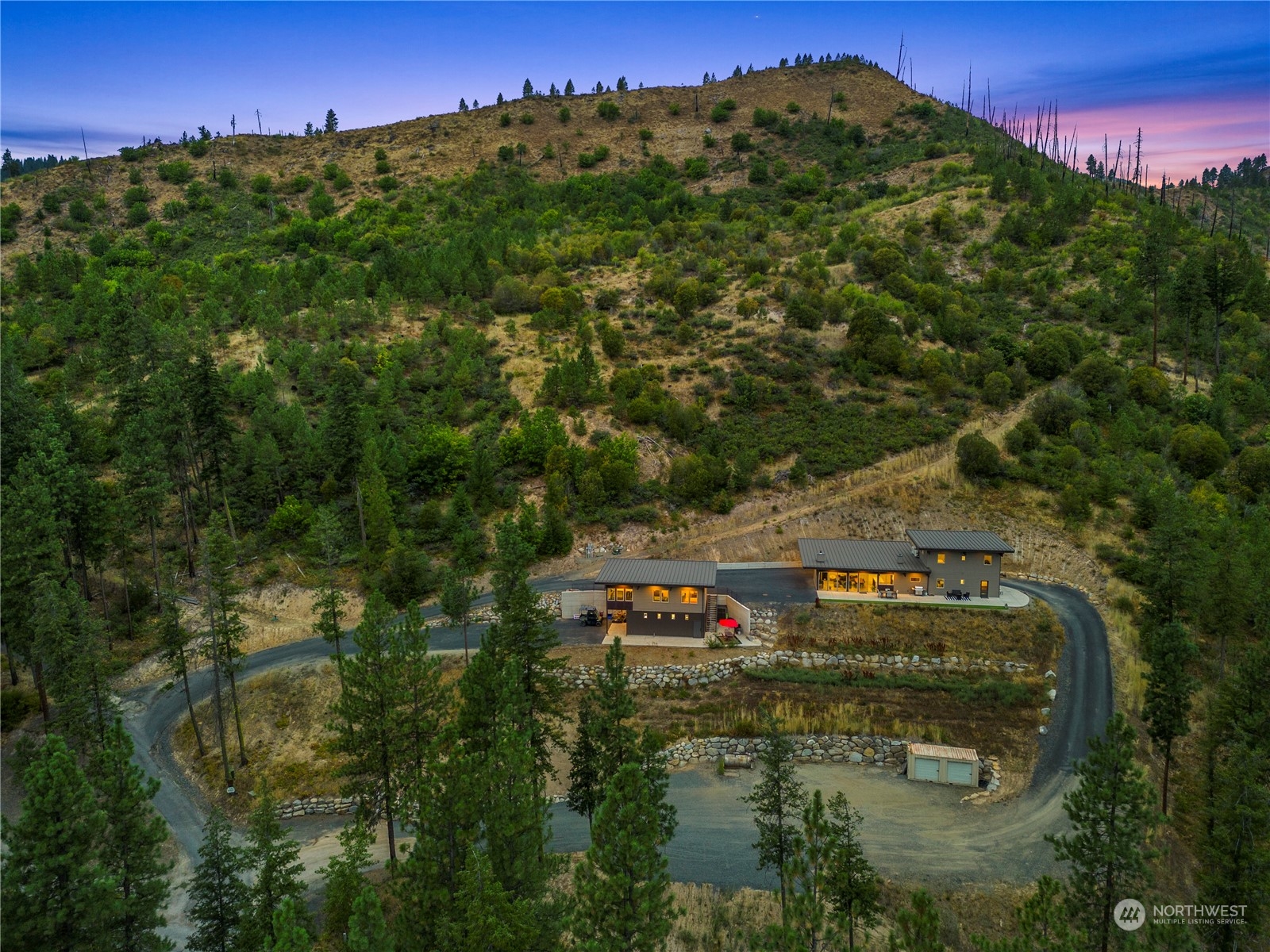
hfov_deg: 71.6
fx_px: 881
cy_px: 476
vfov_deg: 56.8
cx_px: 635
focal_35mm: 24
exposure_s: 1/15
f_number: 1.7
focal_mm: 6.72
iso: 210
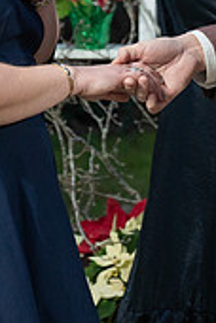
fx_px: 1872
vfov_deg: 9.8
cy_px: -25
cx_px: 222
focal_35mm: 208
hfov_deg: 6.6
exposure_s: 1/100
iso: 2000
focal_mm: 53
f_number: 2.8
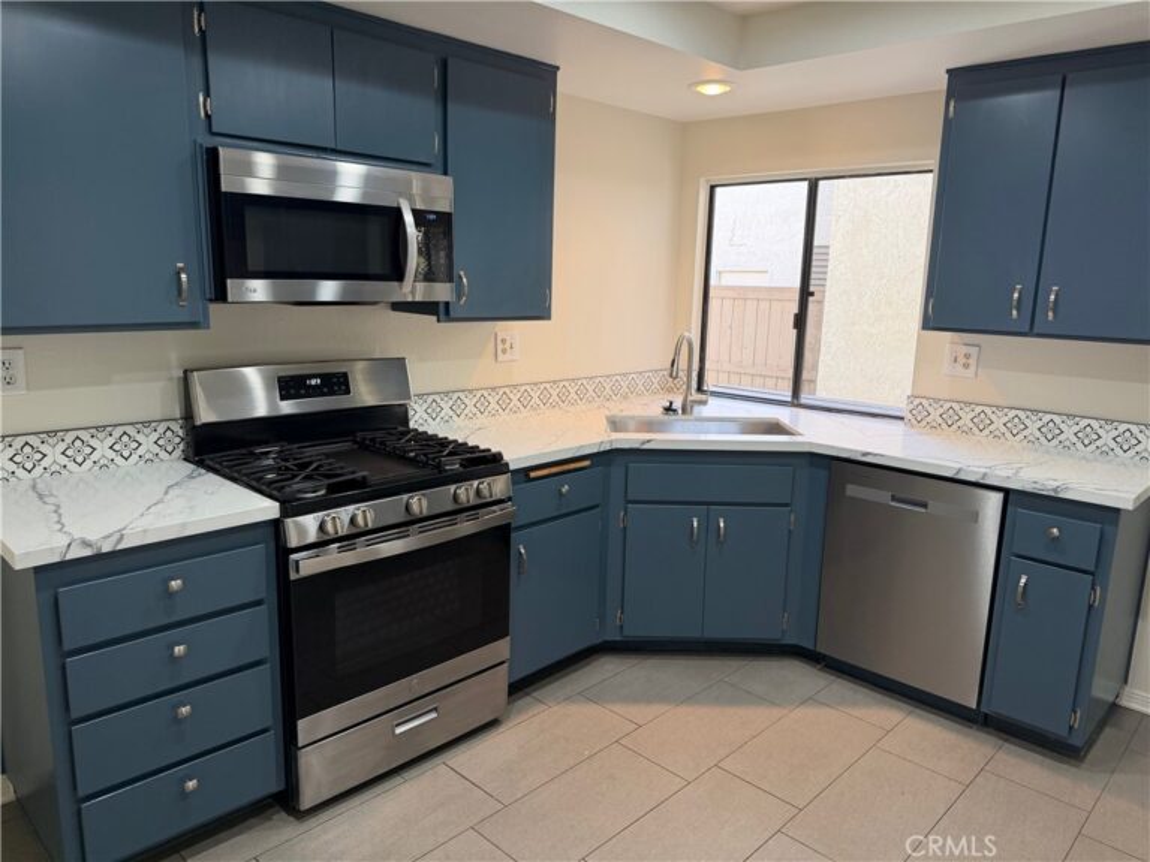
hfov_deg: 71.6
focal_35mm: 24
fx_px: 797
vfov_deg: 56.8
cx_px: 575
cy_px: 431
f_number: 1.78
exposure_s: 1/130
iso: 160
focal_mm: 6.76
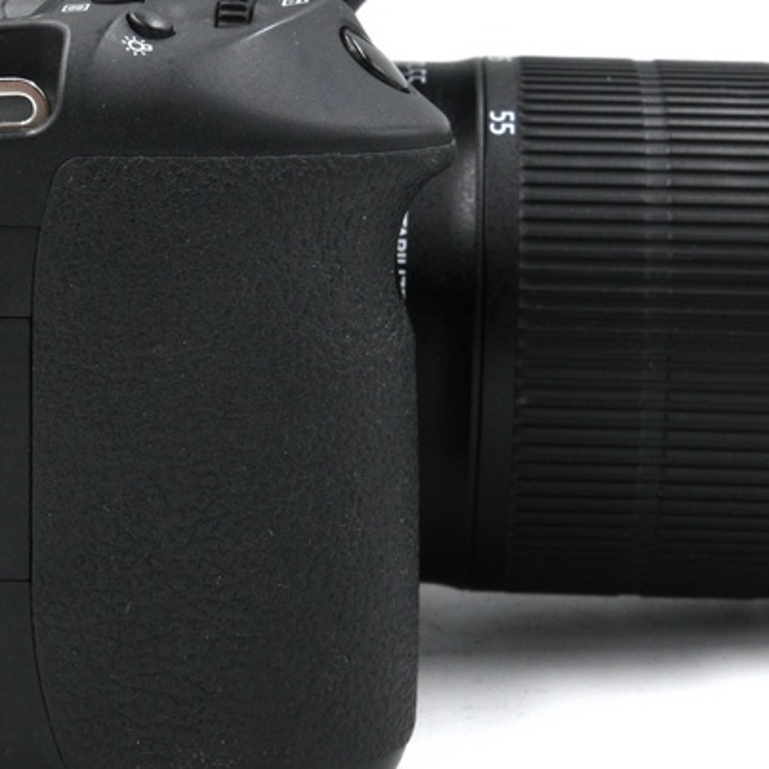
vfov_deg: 14.8
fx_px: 2966
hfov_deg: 14.7
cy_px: 268
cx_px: 246
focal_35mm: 118
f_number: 14
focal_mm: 37.4
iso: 800
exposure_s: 1/125
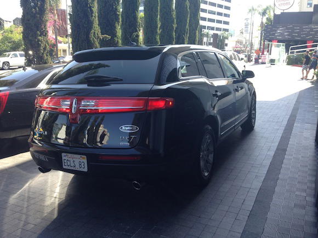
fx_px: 303
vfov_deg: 42.9
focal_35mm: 33
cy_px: 119
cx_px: 159
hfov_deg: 55.4
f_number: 2.4
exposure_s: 1/211
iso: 50
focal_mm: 4.12
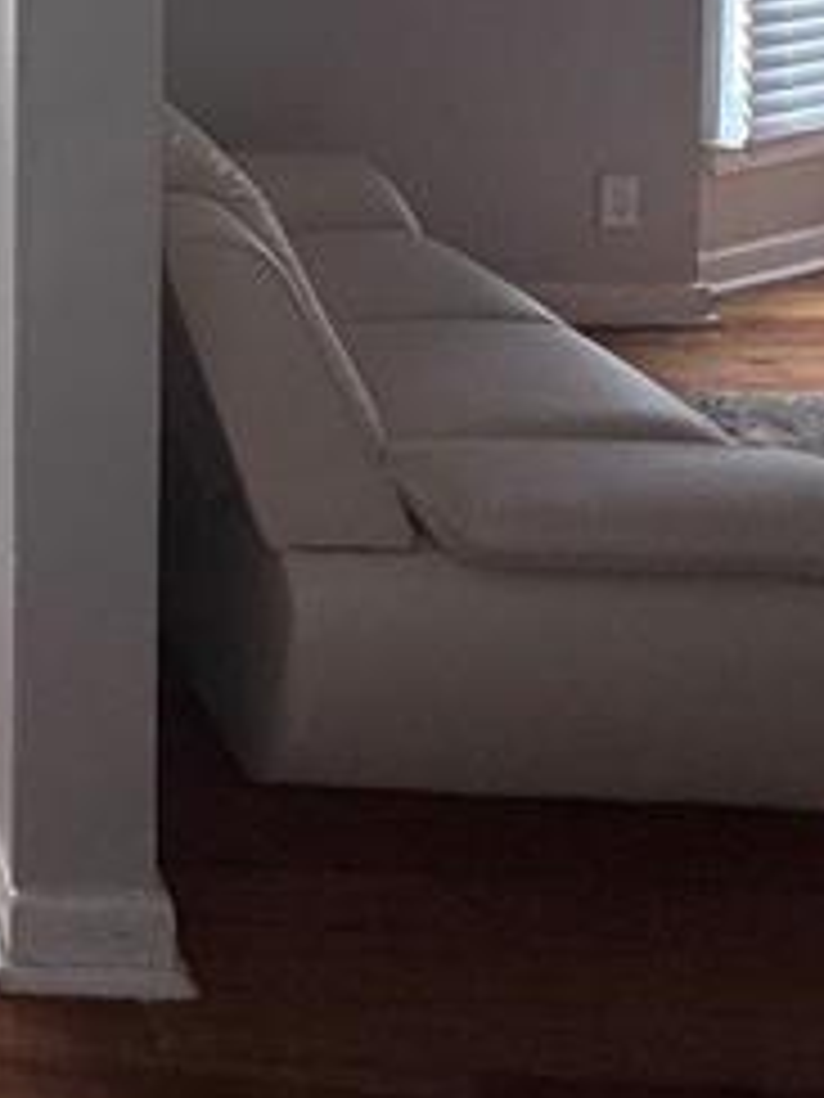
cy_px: -148
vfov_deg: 35.7
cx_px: -432
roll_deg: +1.4
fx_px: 1397
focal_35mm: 44
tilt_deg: -3.4
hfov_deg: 24.8
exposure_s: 1/120
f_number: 2.2
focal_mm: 2.22
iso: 160
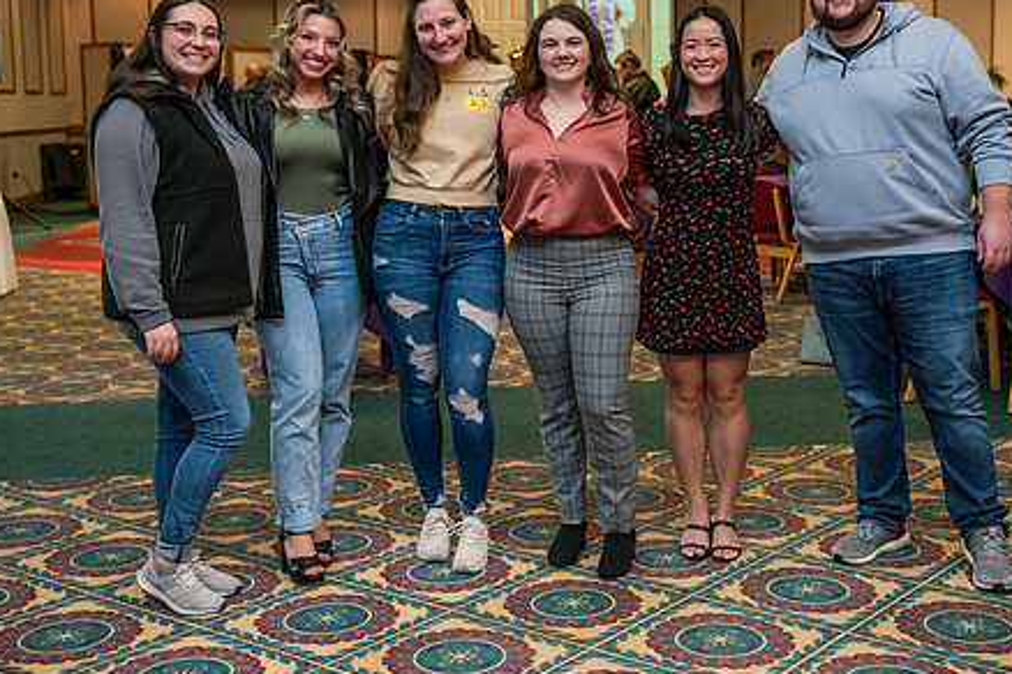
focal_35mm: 53
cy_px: 244
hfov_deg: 37.4
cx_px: 585
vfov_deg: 25.4
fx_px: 1490
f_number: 3.2
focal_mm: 40
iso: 1600
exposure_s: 1/160
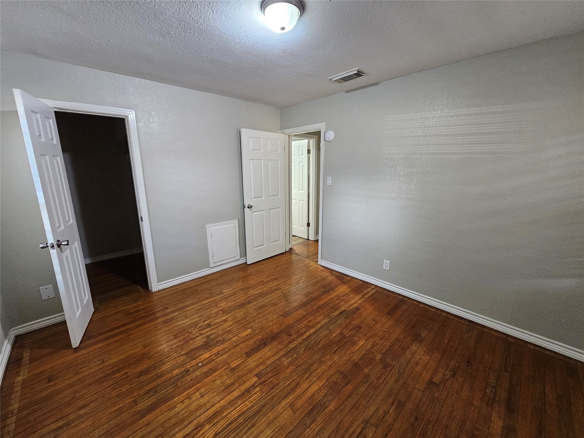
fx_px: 219
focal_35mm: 13
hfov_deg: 106.2
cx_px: 292
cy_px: 219
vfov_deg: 89.9
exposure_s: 1/30
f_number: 2.2
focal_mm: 2.2
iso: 400
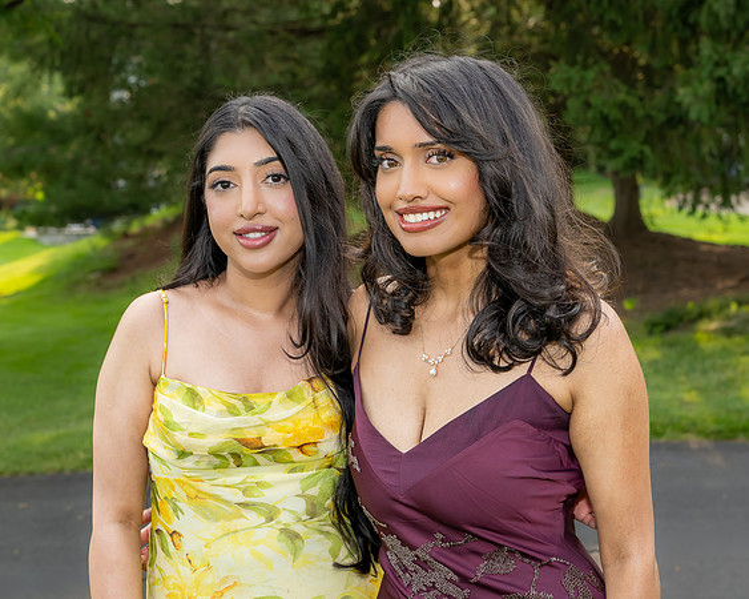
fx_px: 1502
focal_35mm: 68
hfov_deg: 28.0
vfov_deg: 22.5
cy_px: 298
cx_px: 421
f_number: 7.1
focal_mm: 58
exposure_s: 1/250
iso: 560
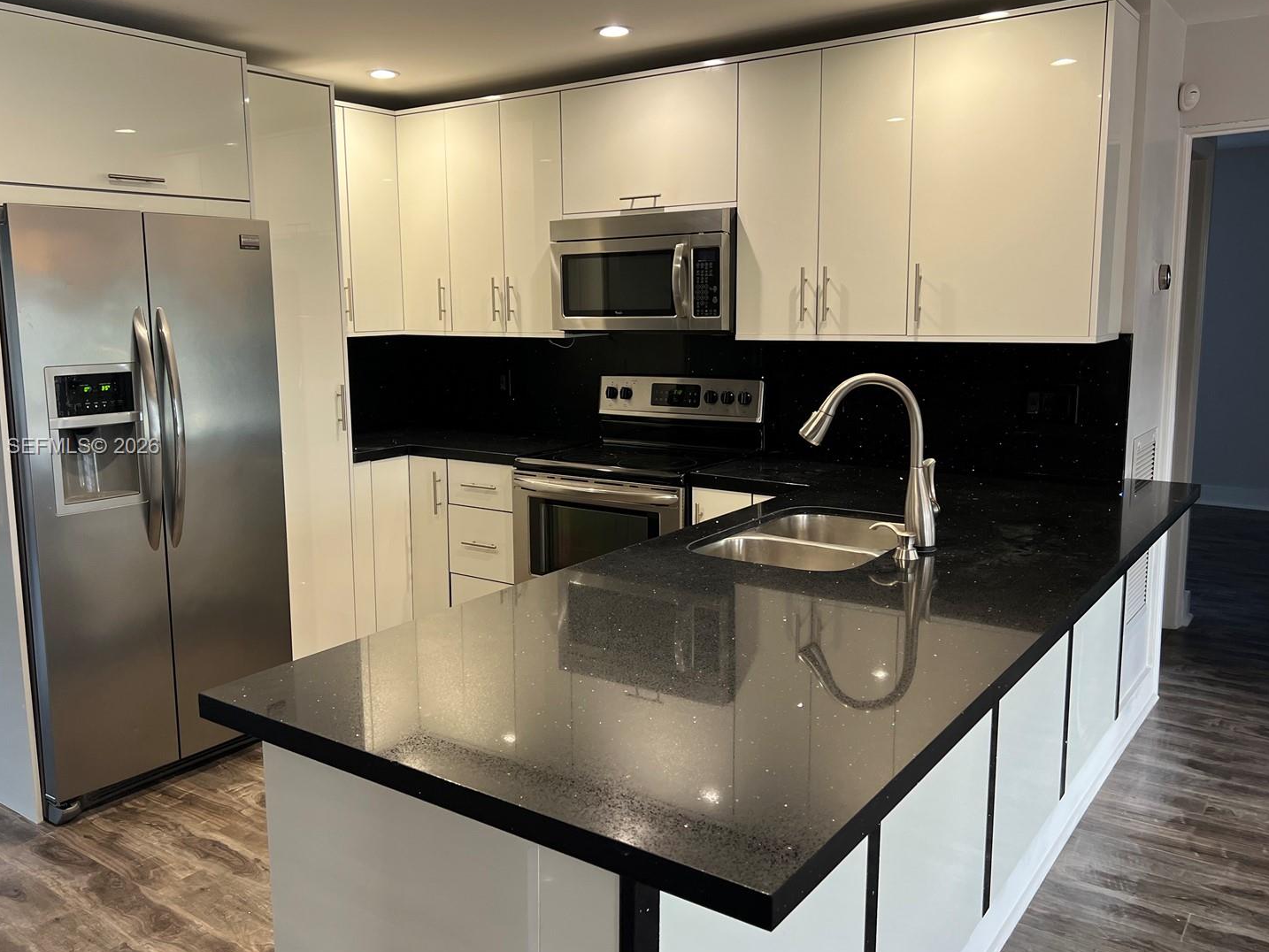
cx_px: 592
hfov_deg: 61.6
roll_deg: +1.3
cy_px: 448
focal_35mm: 29
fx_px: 1063
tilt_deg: -7.5
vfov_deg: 48.2
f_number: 1.5
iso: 125
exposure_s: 1/120
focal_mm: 5.7
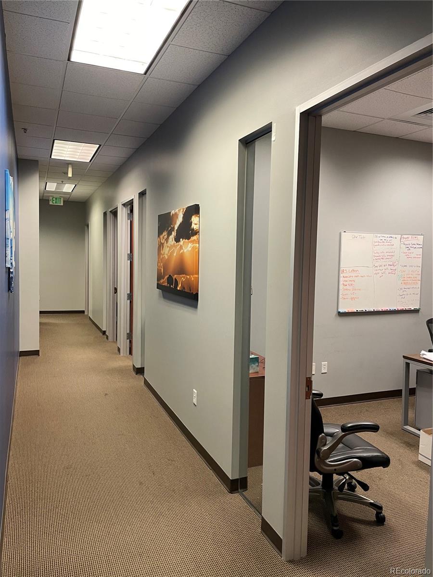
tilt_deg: -3.6
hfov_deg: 53.1
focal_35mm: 26
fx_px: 434
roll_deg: -0.7
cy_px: 288
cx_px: 216
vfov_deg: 67.3
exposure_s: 1/60
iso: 125
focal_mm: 4.2
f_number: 1.6
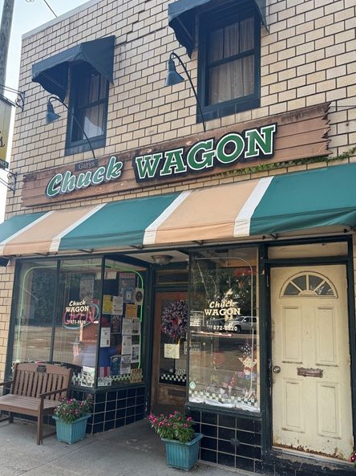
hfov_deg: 51.2
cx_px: 163
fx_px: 371
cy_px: 263
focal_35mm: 27
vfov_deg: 65.2
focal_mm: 6.76
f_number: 1.78
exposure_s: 1/639
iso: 80
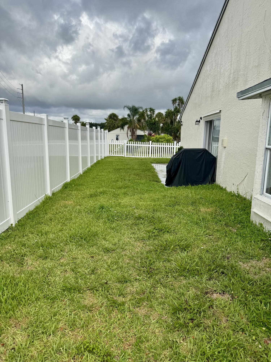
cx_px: 136
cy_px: 181
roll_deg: -0.1
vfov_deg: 71.6
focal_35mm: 24
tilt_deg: -9.1
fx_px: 251
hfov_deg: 56.8
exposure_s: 1/4310
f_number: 1.78
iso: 80
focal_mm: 6.76
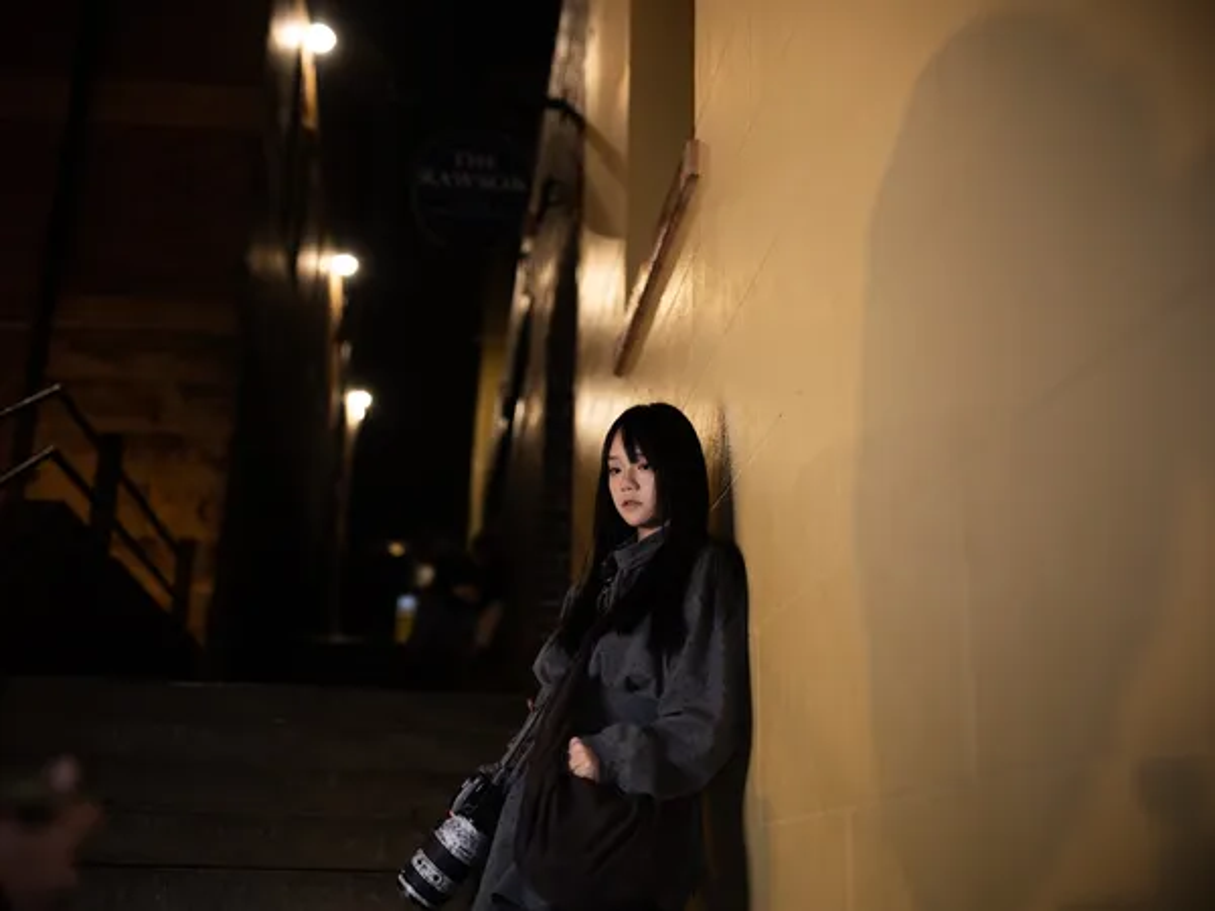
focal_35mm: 40
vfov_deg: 36.0
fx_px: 1404
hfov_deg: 46.8
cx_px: 608
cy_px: 456
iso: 400
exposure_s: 1/80
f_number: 2
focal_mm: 50
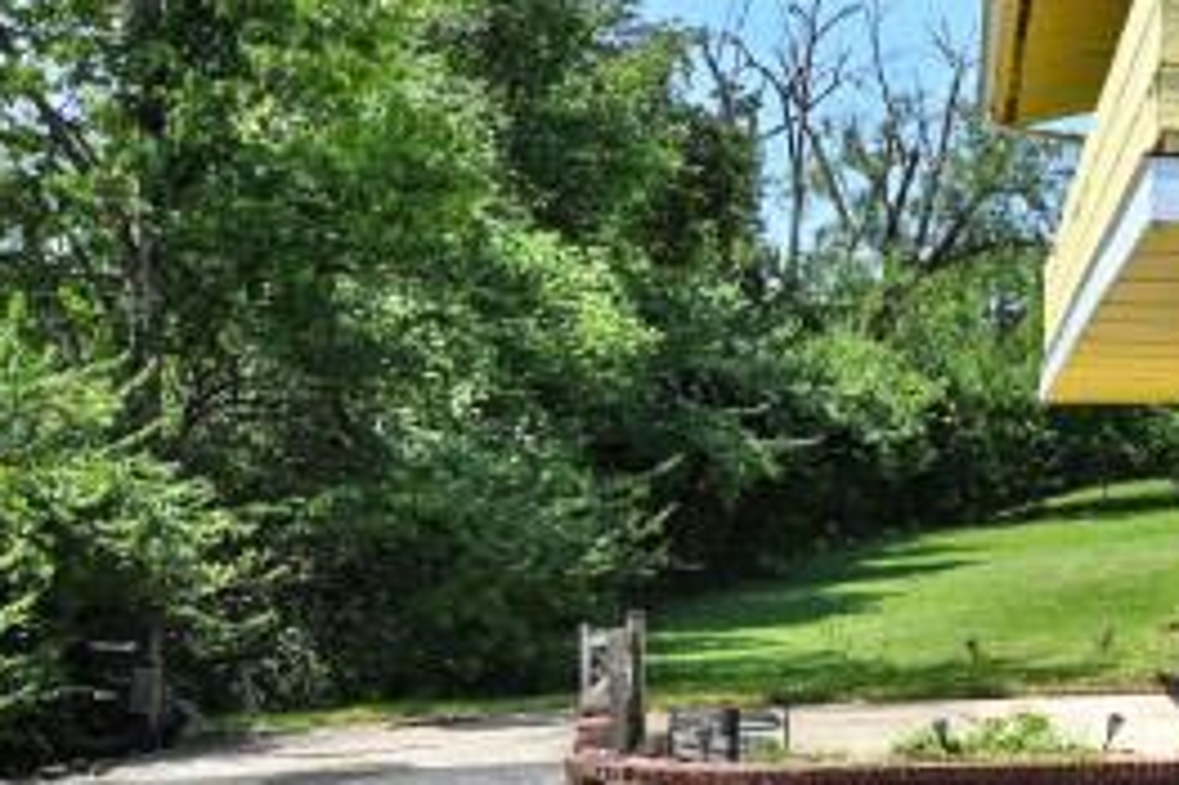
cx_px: 1735
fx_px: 2618
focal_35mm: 80
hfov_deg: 21.5
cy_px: 516
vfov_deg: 17.0
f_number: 7.1
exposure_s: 1/400
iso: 100
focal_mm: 14
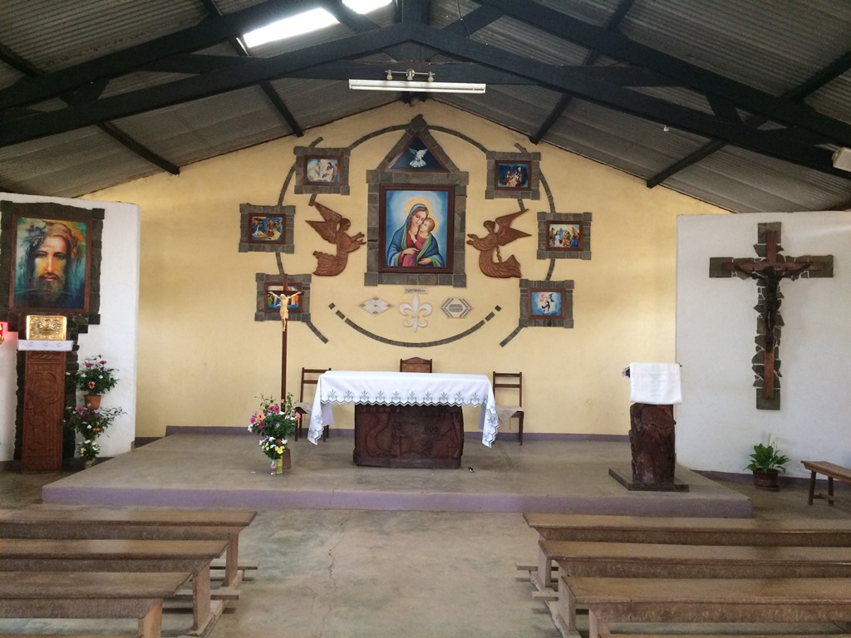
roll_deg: +0.8
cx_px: 426
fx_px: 713
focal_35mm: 29
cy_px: 319
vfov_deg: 48.2
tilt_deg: +1.0
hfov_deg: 61.7
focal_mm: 4.15
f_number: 2.2
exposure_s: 1/33
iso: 320
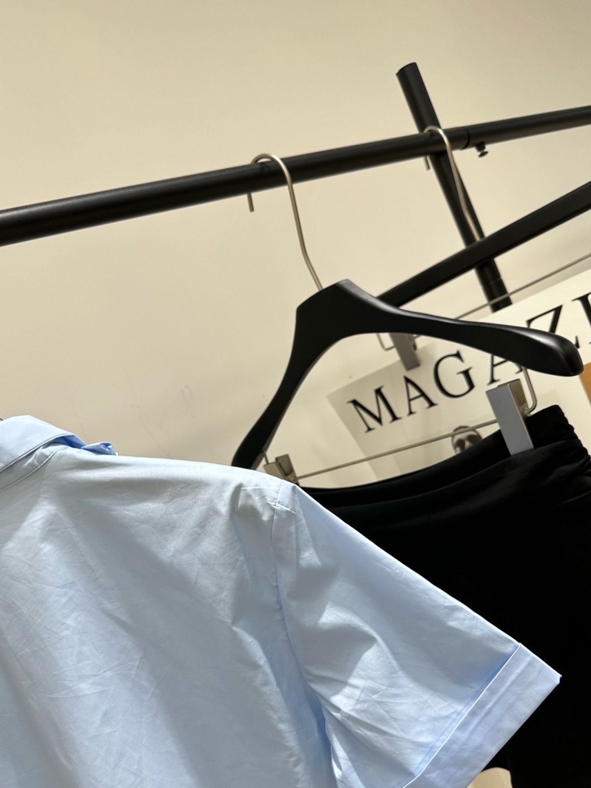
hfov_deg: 48.1
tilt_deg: -4.0
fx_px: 660
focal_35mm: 29
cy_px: 475
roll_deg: +24.1
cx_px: 263
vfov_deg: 61.1
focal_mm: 6.86
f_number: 1.78
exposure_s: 1/100
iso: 64
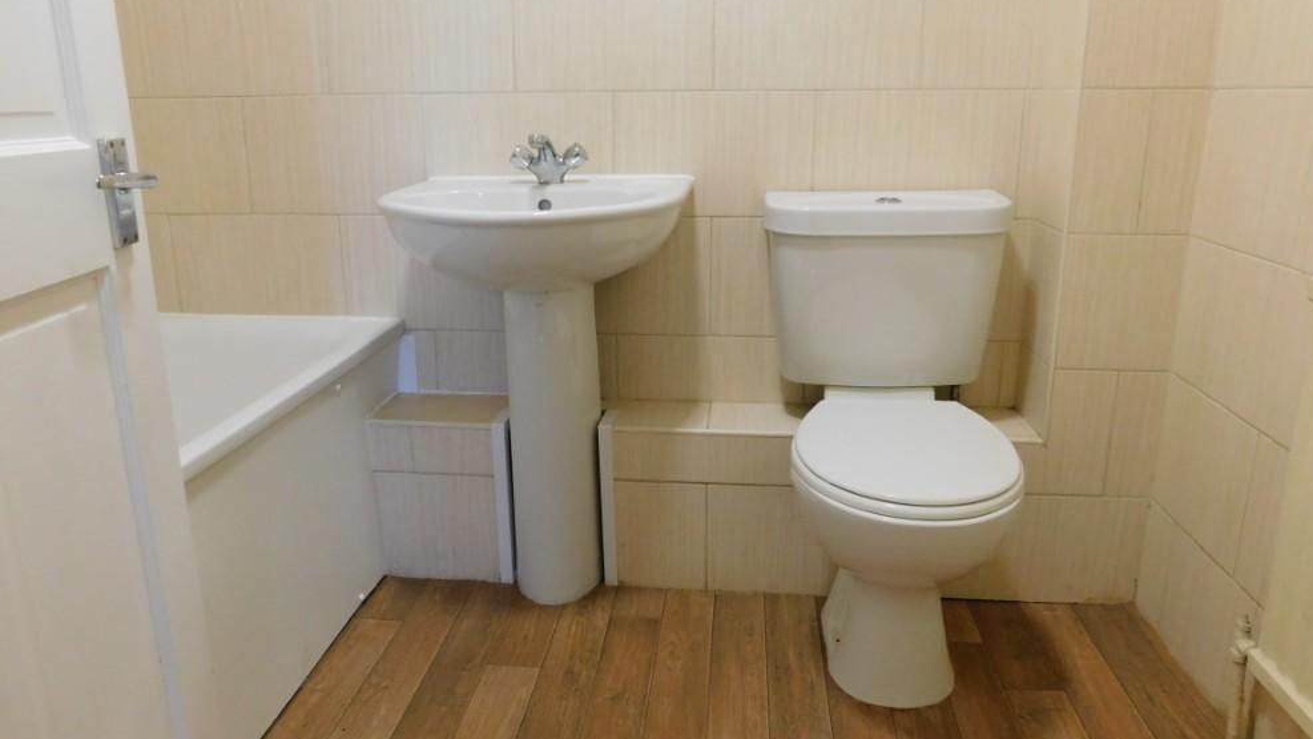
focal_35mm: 26
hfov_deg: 71.9
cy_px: 333
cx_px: 639
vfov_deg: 44.3
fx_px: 905
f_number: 3
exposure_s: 1/15
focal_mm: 4
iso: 400
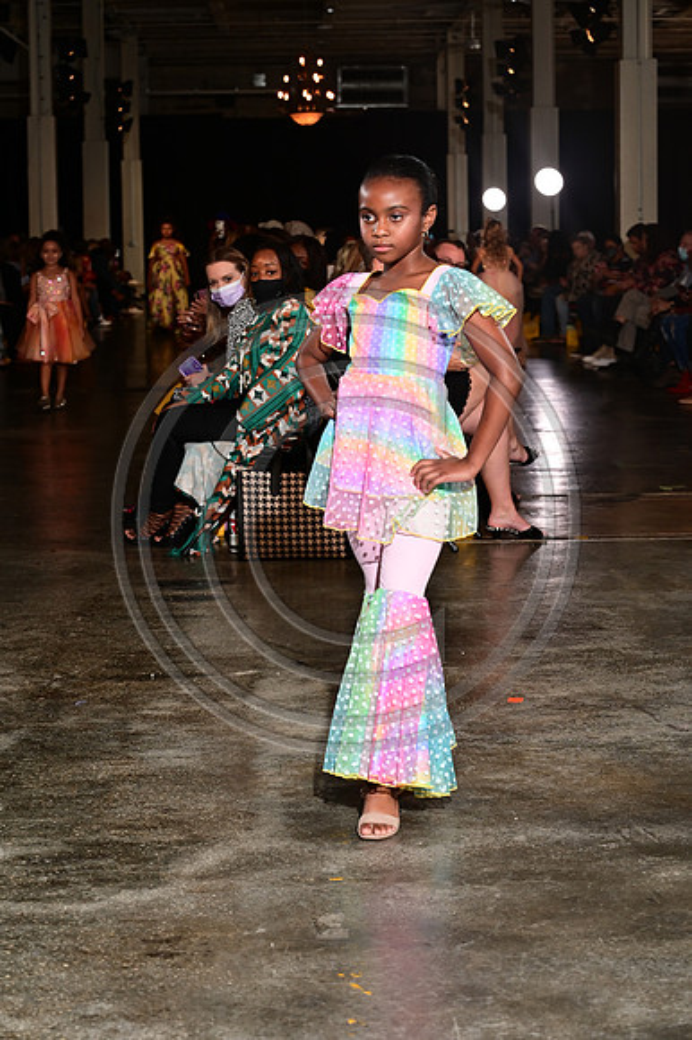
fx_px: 2021
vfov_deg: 28.9
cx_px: 346
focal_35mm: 70
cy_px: 520
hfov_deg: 19.4
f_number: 6.3
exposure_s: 1/160
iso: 1000
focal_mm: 70
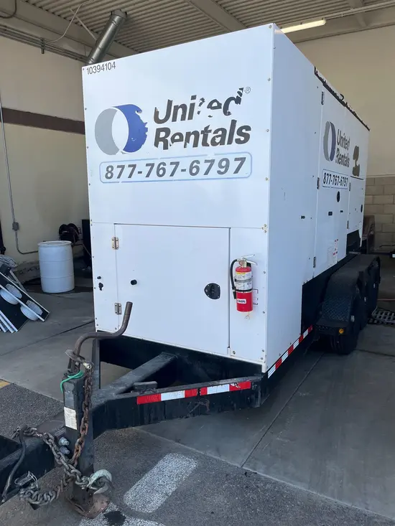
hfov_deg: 53.1
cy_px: 263
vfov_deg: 67.3
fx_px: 395
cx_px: 198
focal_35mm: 26
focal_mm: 5.1
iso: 50
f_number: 1.6
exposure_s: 1/1441
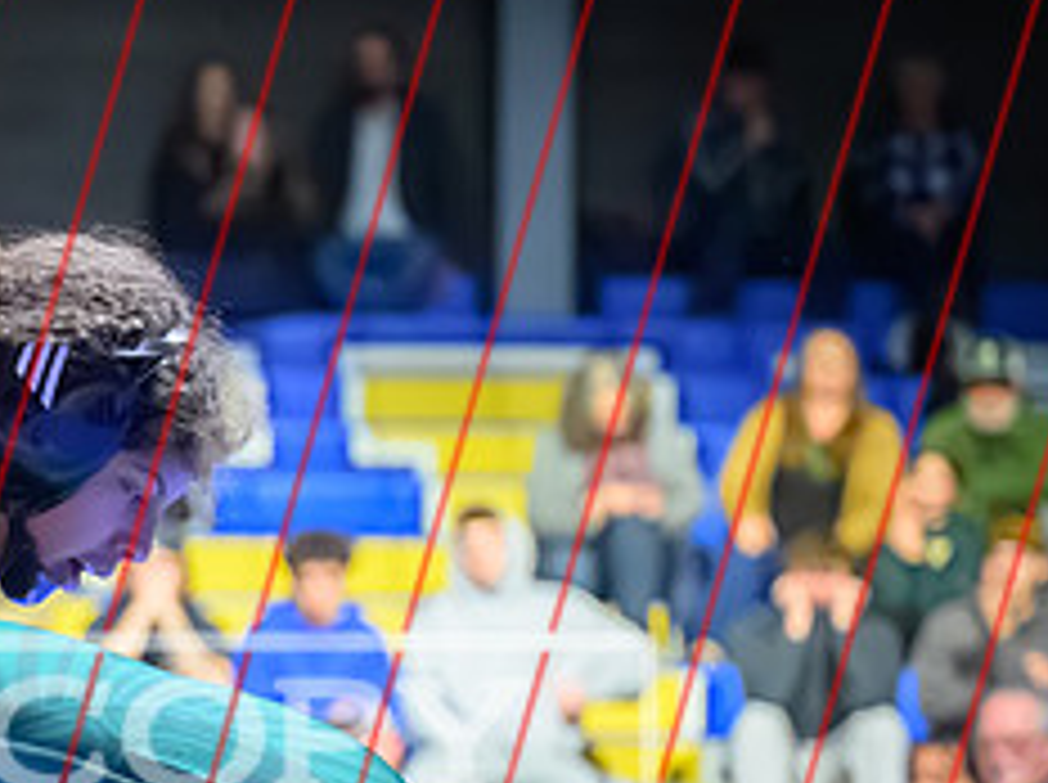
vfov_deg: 6.7
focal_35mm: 222
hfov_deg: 8.8
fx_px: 6711
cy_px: 552
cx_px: -195
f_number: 2.8
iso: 10000
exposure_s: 1/500
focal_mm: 70
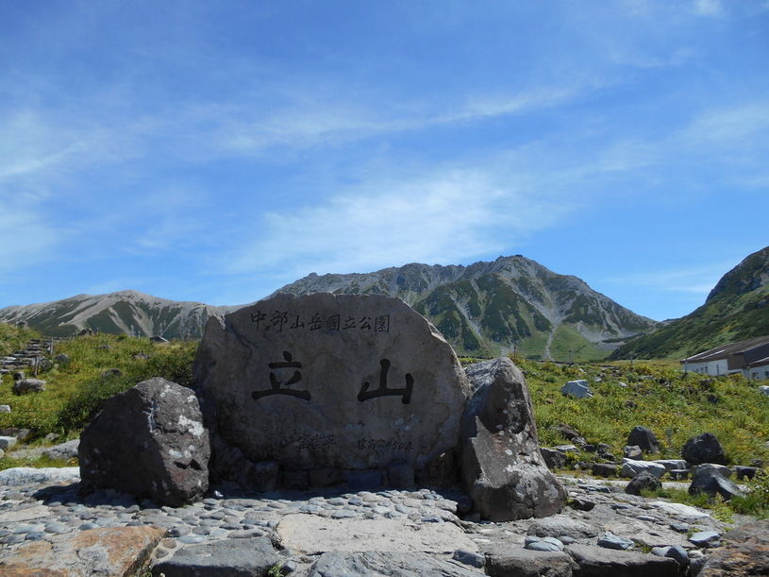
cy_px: 288
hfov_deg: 67.3
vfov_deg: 53.1
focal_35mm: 26
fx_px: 578
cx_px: 384
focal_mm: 4.7
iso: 80
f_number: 3.4
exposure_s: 1/1000
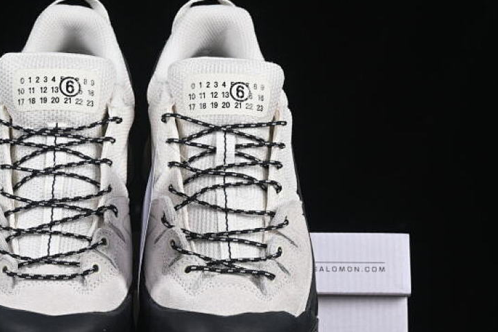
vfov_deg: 12.2
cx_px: 132
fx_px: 1549
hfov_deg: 18.2
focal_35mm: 112
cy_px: 245
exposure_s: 1/80
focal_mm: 50
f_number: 8
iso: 160
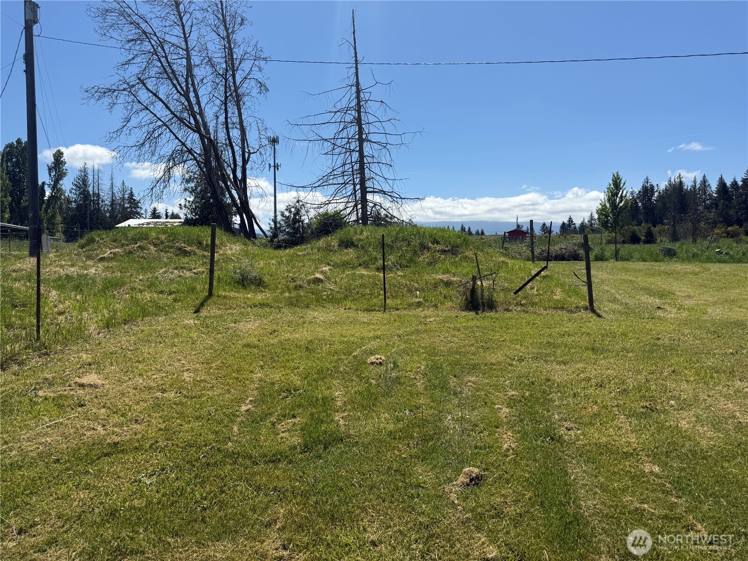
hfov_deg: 71.6
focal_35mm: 24
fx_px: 519
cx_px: 374
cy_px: 280
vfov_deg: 56.8
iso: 80
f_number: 1.78
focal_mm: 6.76
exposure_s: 1/6173
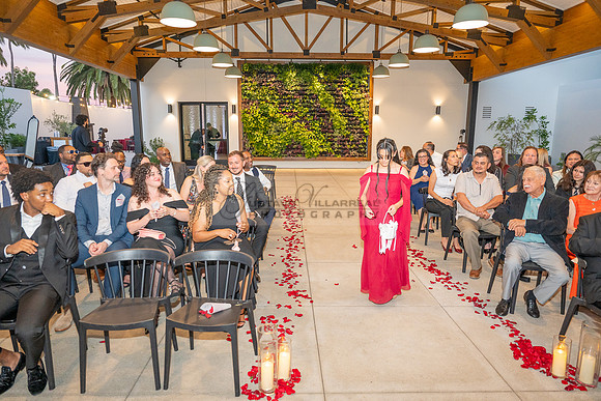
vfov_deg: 53.2
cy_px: 200
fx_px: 401
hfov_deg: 73.7
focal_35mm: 24
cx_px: 300
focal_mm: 24
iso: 1000
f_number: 3.2
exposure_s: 1/200
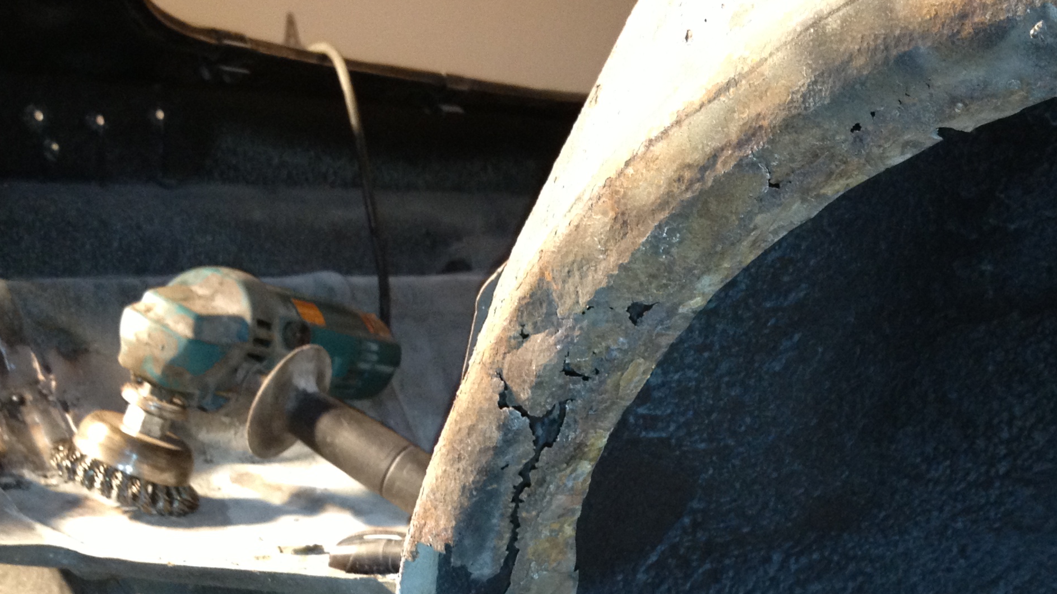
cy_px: 678
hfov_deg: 31.9
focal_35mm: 66
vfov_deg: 17.5
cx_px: 541
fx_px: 1850
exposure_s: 1/20
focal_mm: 4.28
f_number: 2.4
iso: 160
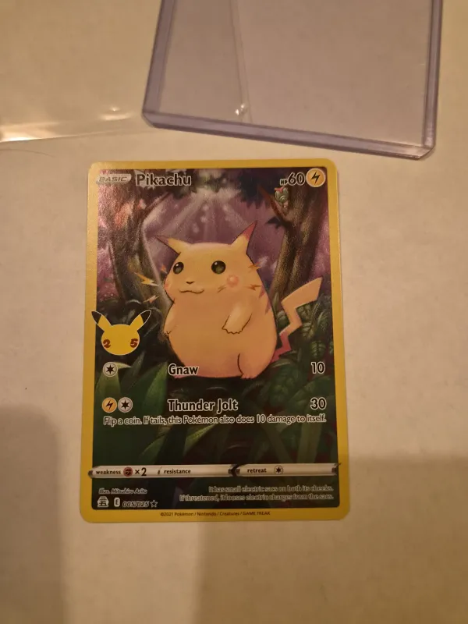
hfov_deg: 58.9
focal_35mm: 23
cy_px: 312
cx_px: 234
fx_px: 415
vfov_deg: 73.9
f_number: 1.8
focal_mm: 5.4
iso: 800
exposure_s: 1/100
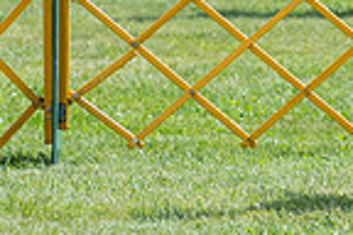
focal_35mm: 619
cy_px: -134
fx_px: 6069
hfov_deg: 3.3
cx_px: 677
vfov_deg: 2.2
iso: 400
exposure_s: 1/1600
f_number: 5
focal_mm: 121
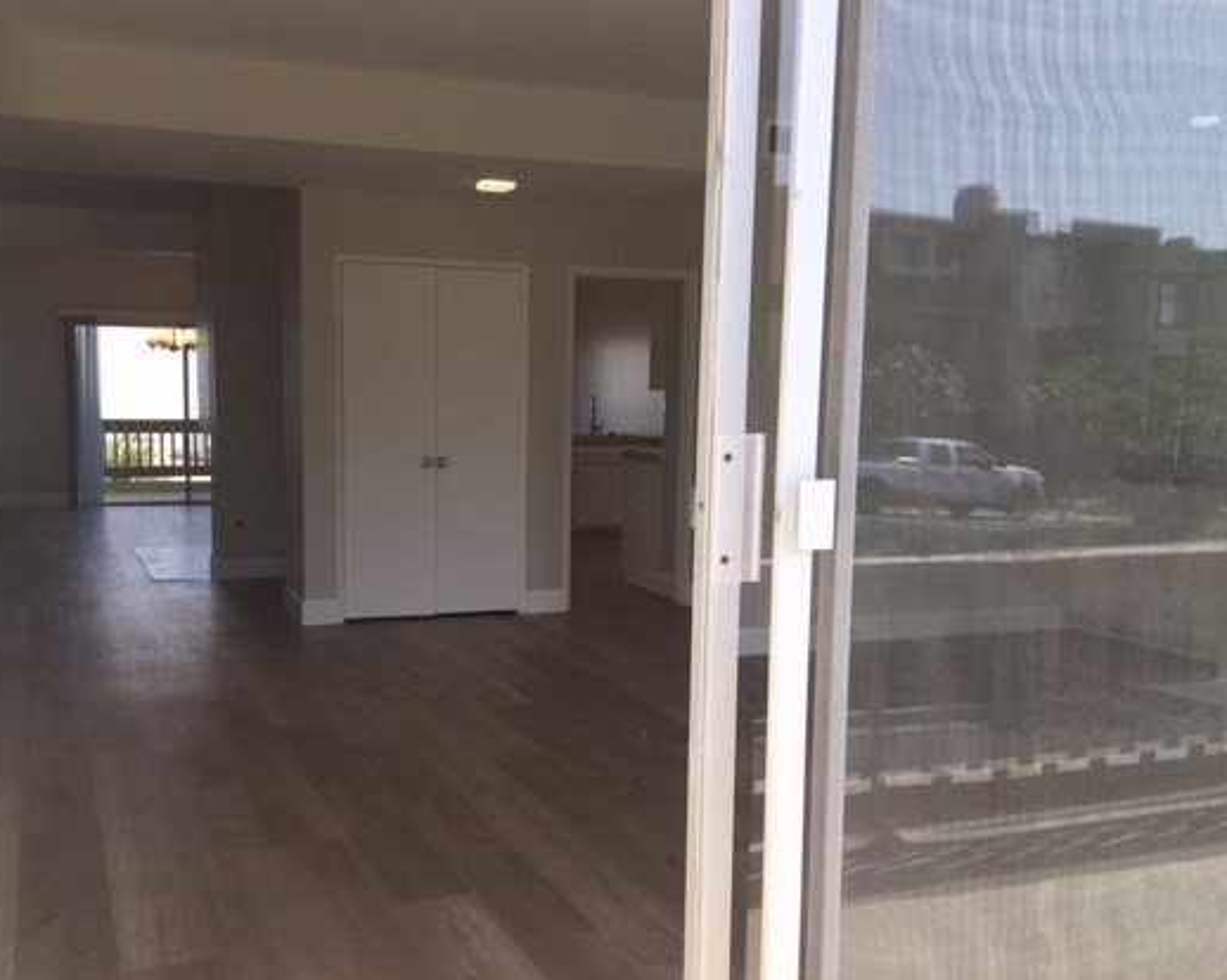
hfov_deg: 51.3
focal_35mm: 35
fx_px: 1271
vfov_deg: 42.1
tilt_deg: -8.2
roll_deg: +0.0
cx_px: 514
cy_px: 549
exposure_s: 1/323
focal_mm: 4.15
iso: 25
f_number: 2.2
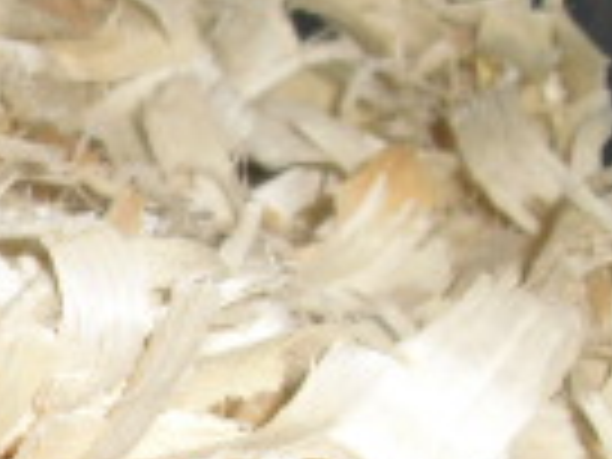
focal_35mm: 170
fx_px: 3006
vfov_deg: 8.6
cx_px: -540
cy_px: 630
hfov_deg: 10.8
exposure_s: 1/60
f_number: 3.1
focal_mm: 6.3
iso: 100
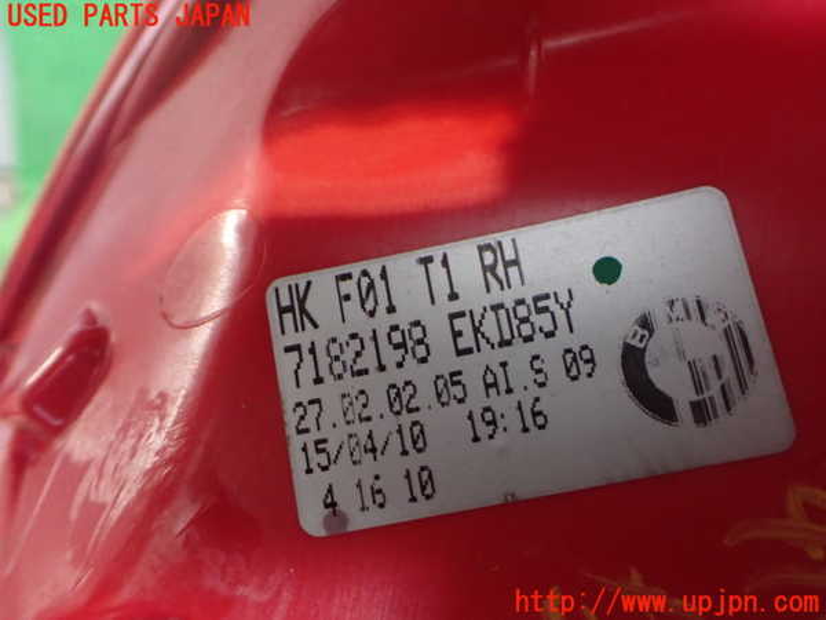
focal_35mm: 30
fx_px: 716
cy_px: 310
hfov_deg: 60.0
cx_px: 413
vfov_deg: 46.8
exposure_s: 1/30
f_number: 2.3
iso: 800
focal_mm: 5.4
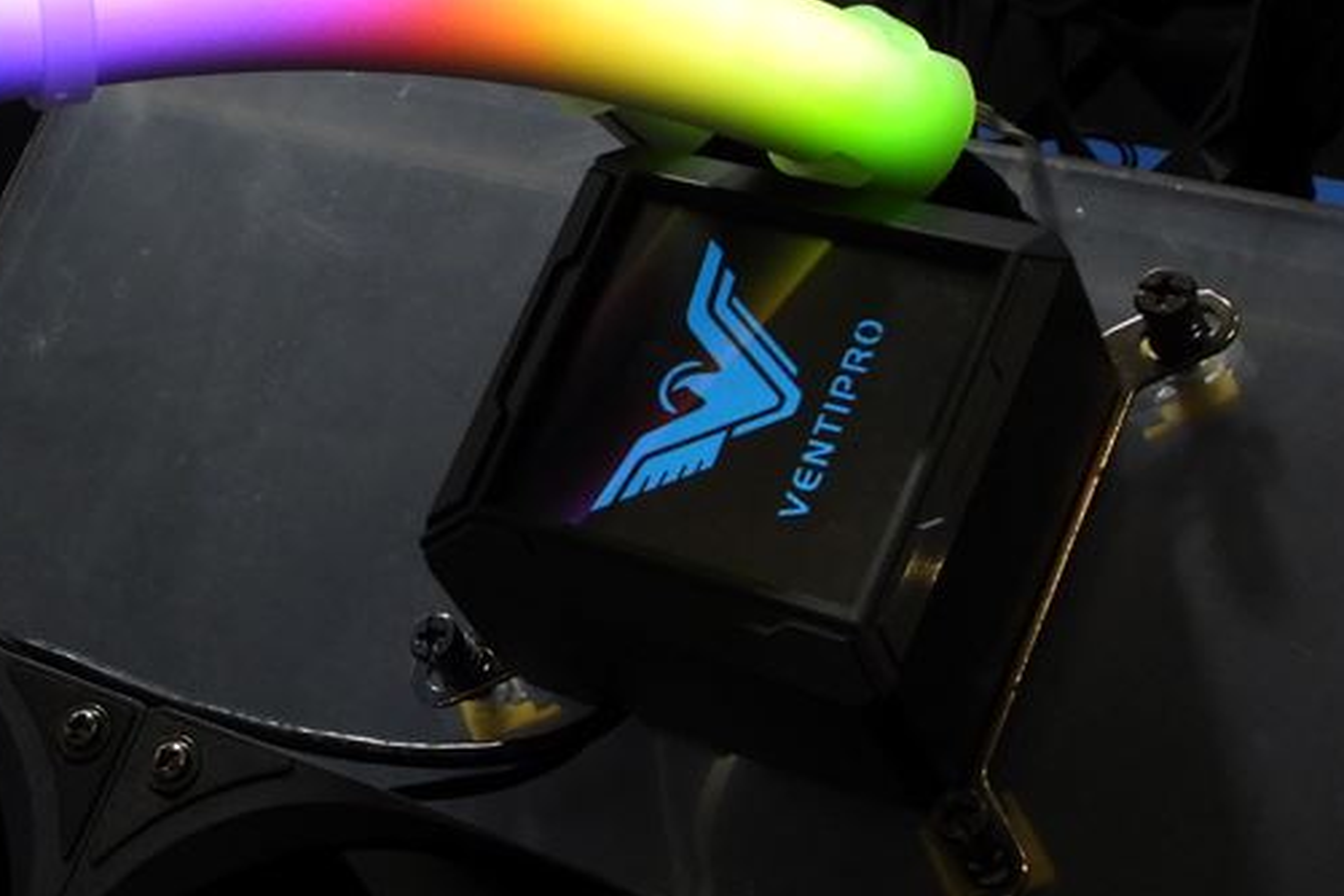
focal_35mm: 68
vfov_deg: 20.0
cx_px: 3
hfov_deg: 27.9
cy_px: 427
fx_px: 2538
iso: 400
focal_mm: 5.8
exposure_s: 1/160
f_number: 4
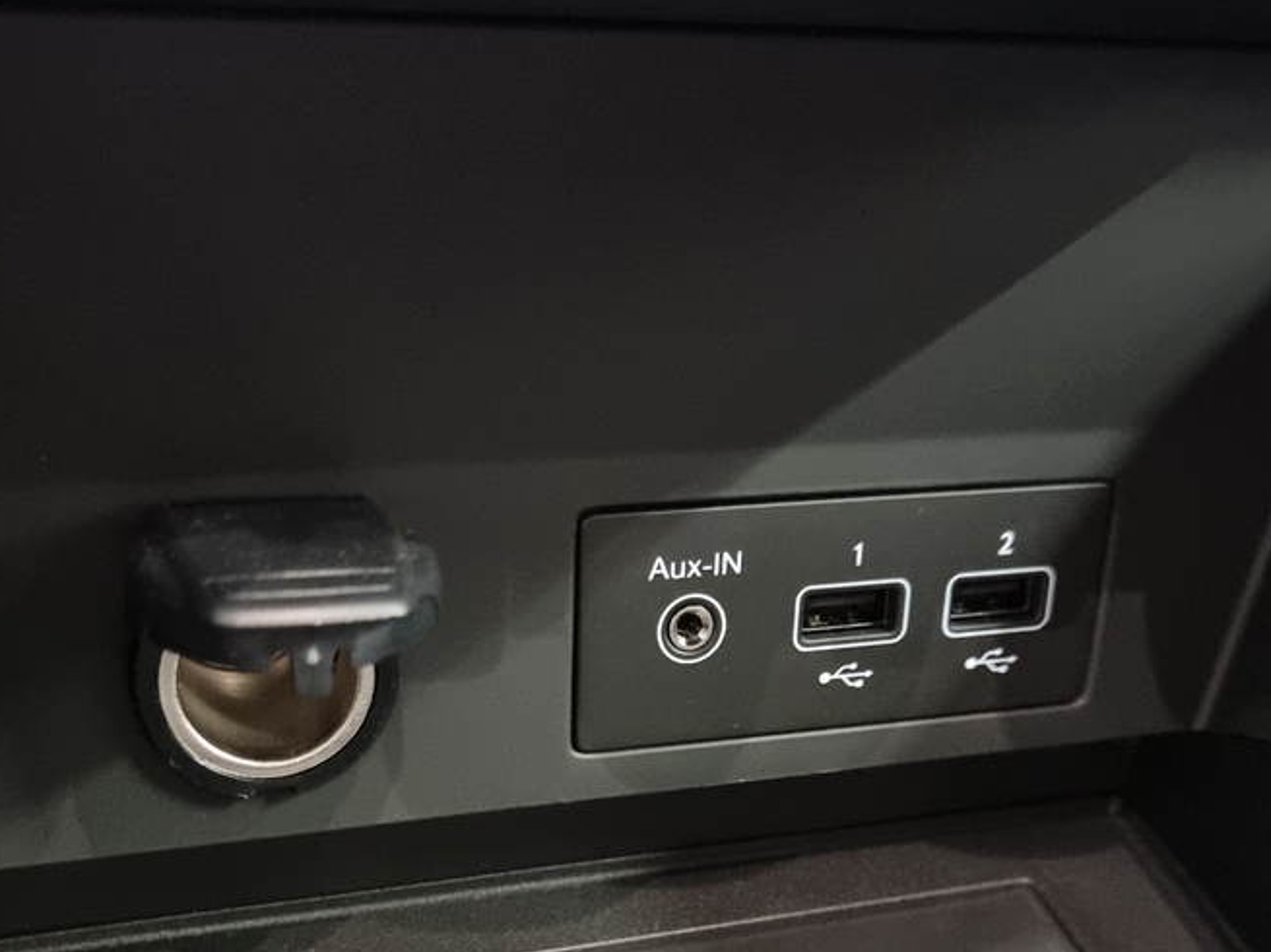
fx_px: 1615
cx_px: 609
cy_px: 787
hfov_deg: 42.9
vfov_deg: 31.8
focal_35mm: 44
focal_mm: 6.7
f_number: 1.8
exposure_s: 1/12
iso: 1250
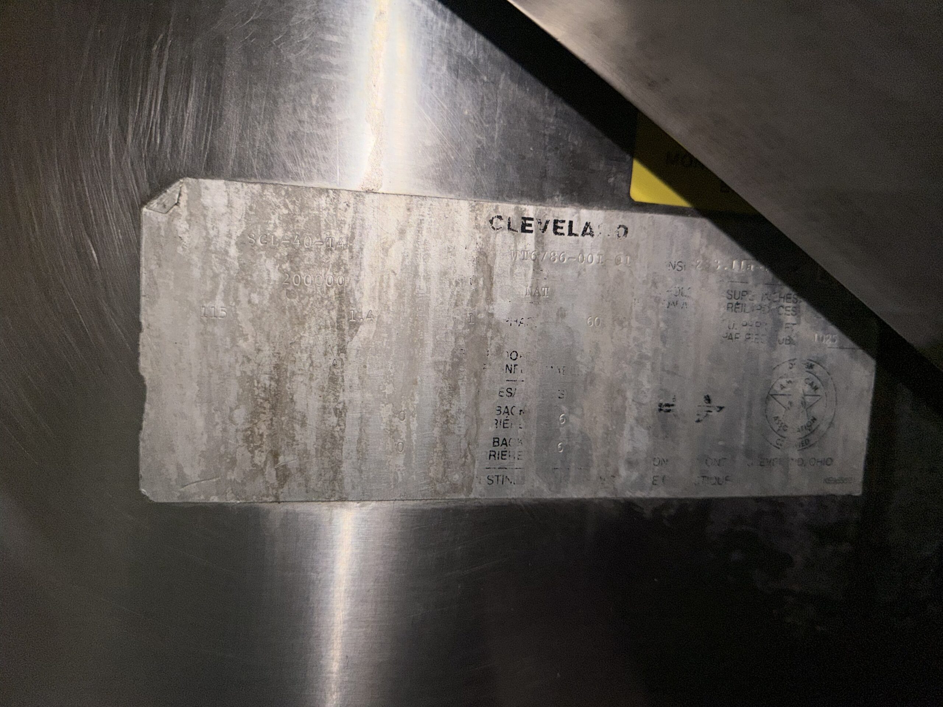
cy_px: 354
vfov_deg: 56.8
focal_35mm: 24
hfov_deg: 71.6
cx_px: 472
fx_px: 654
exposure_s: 1/95
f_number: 1.78
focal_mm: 6.76
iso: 50
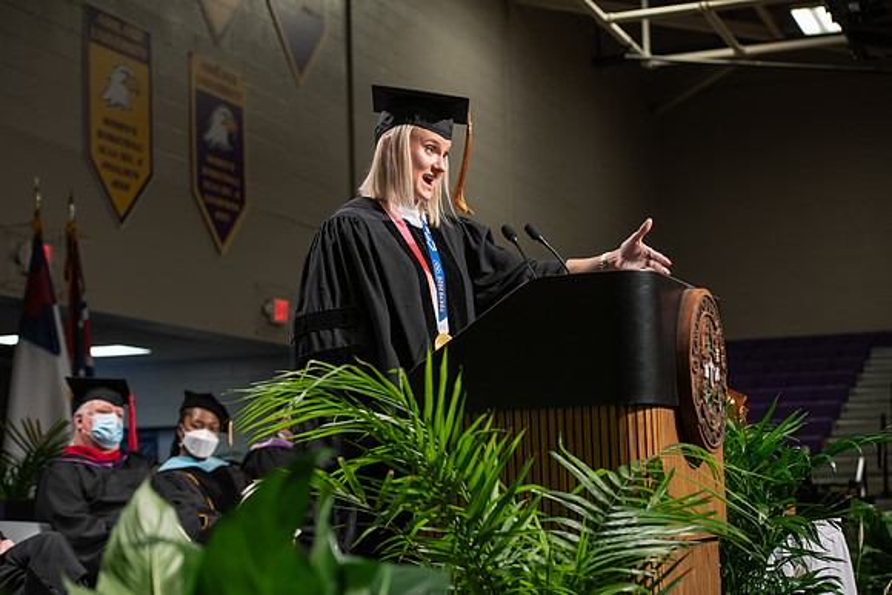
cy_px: 298
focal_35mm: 70
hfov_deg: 28.8
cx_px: 446
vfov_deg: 19.5
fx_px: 1735
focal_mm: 70
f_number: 4.5
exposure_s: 1/200
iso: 1000
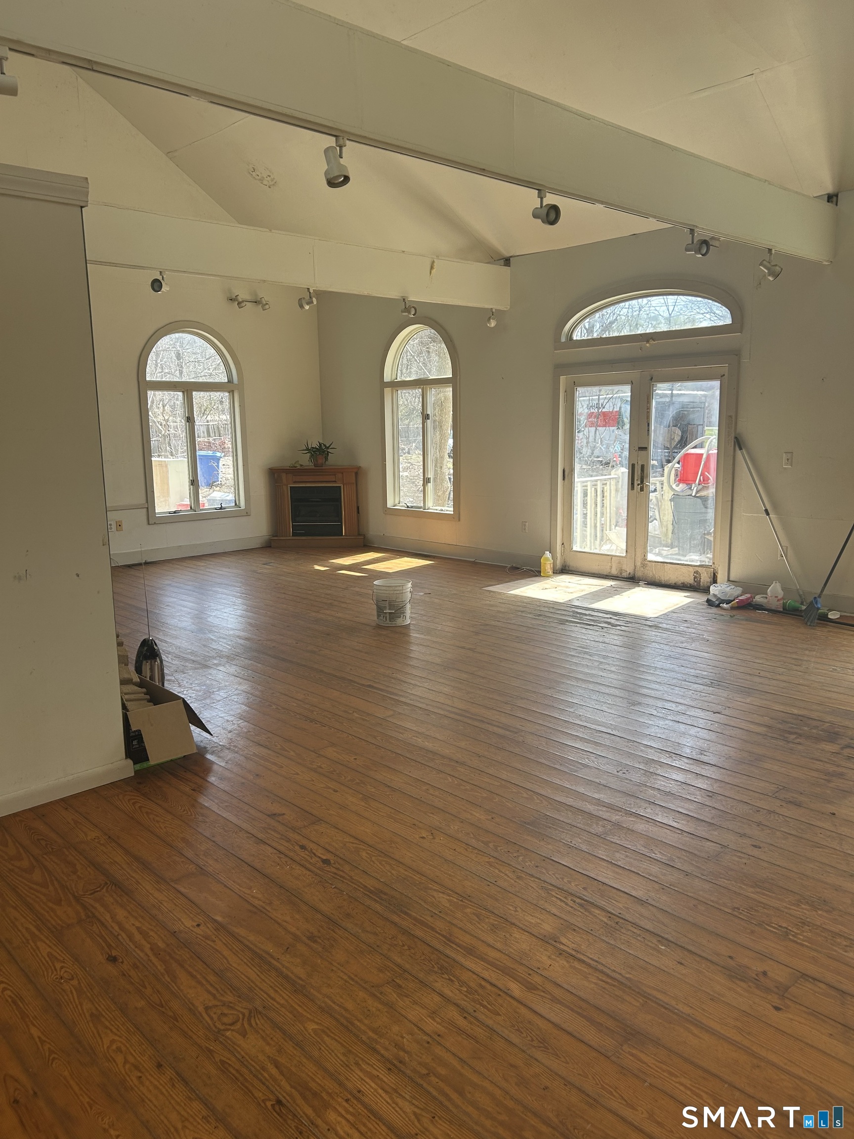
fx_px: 855
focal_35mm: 26
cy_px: 570
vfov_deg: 67.3
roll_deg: +0.8
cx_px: 427
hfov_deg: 53.1
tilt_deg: -9.0
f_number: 1.5
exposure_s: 1/268
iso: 40
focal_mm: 5.7
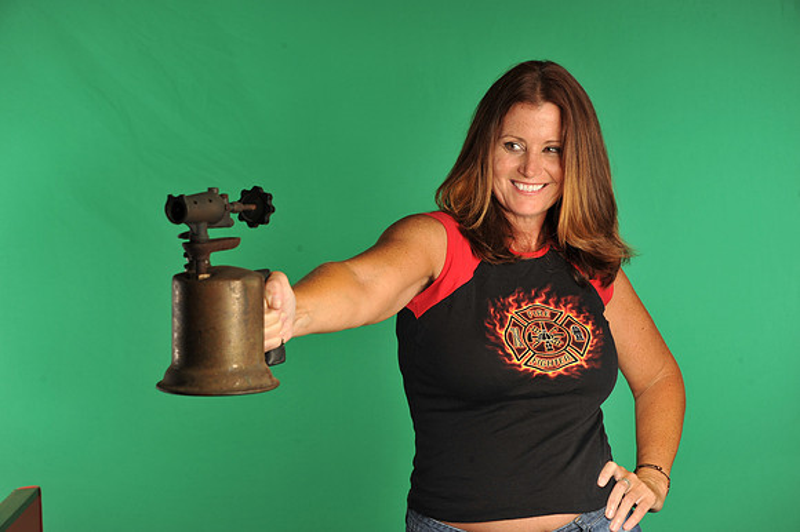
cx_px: 400
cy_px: 266
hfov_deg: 26.0
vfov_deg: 17.5
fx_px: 1732
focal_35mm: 78
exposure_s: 1/125
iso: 200
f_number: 7.1
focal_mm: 78
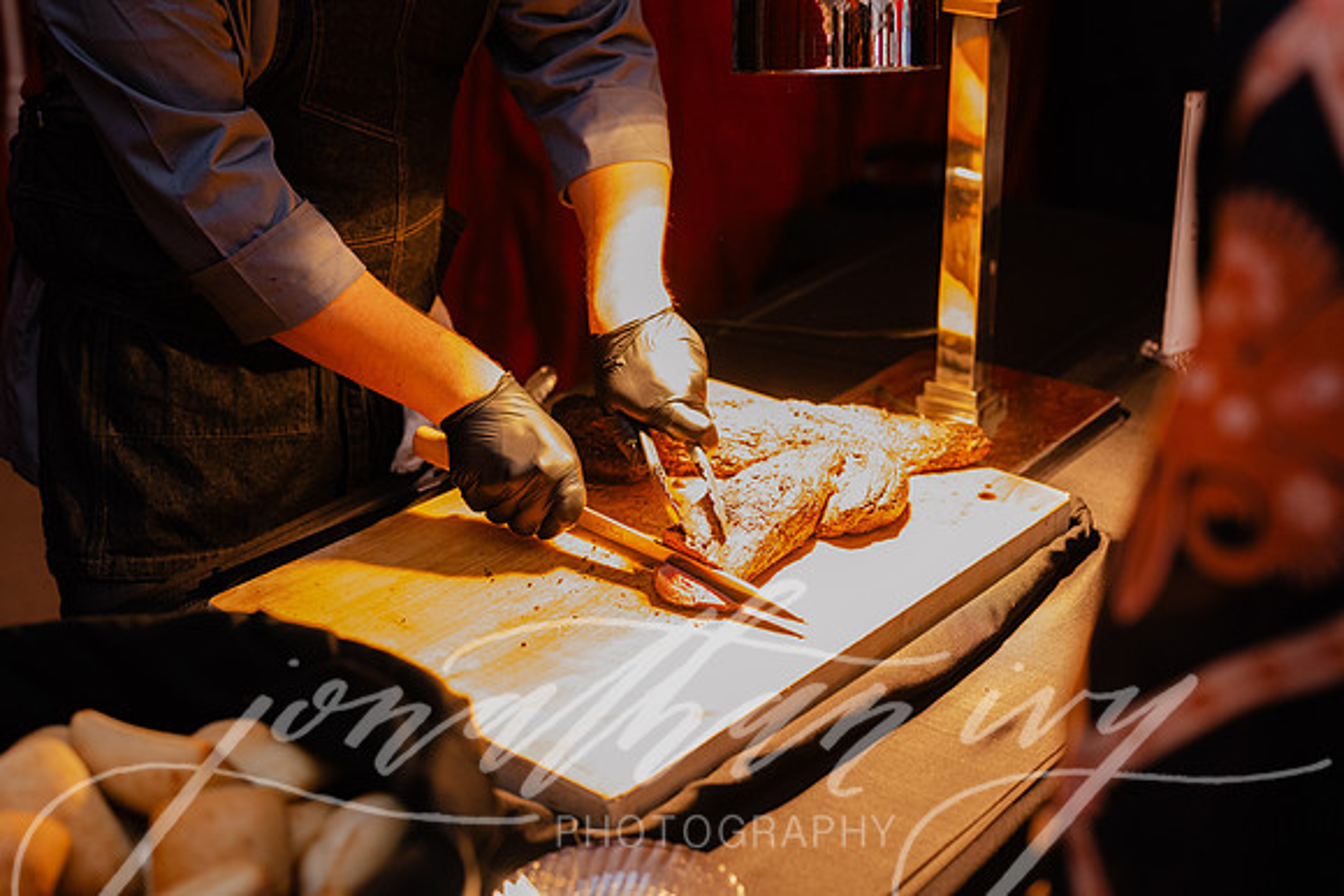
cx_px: 672
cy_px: 448
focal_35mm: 50
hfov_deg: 39.6
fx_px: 1867
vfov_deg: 27.0
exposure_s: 1/80
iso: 2000
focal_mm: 50
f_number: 2.8
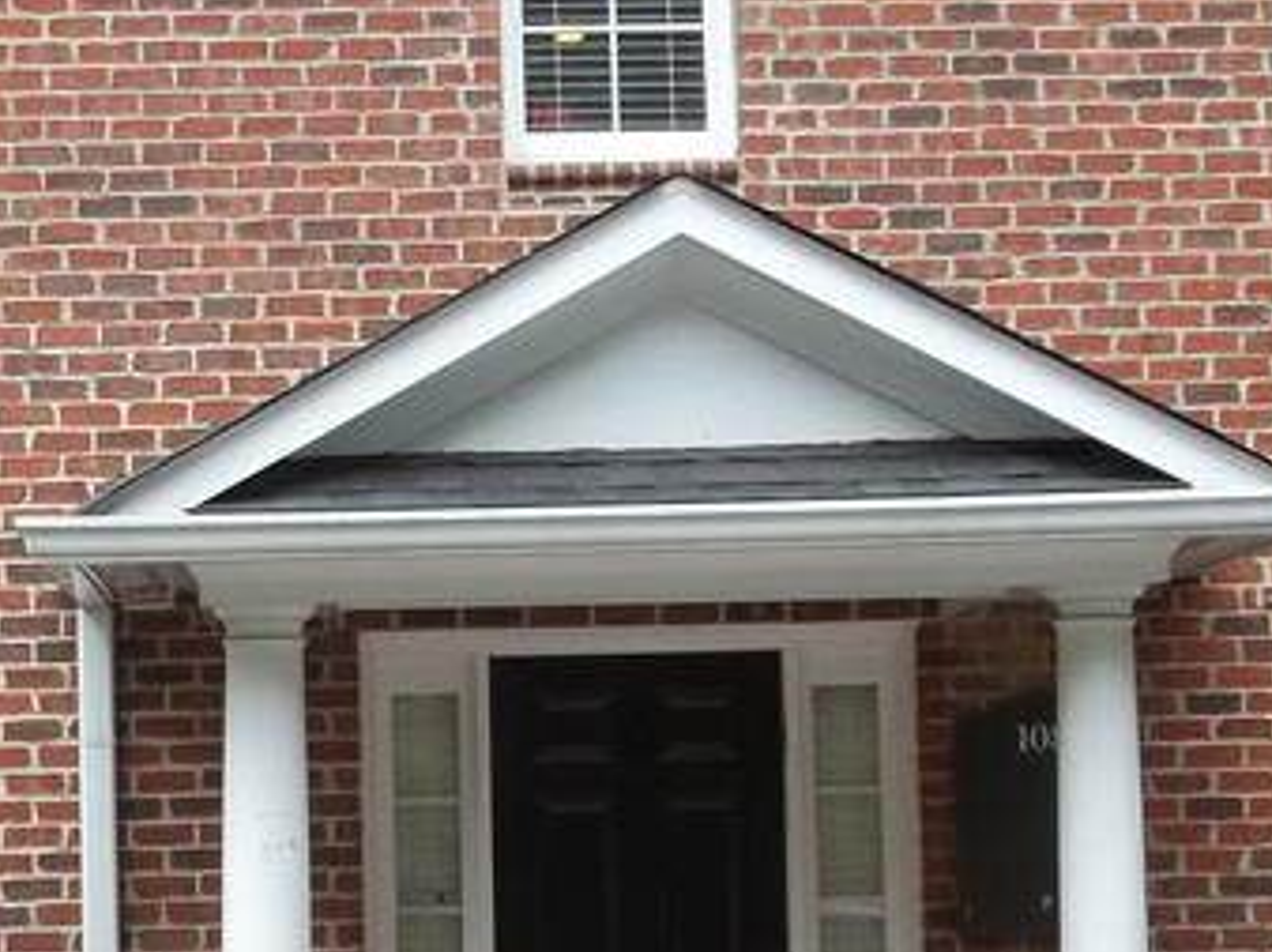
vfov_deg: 14.8
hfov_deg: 19.6
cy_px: 440
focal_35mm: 100
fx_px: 3672
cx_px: 474
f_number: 3.3
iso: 64
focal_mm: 5.9
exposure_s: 1/100
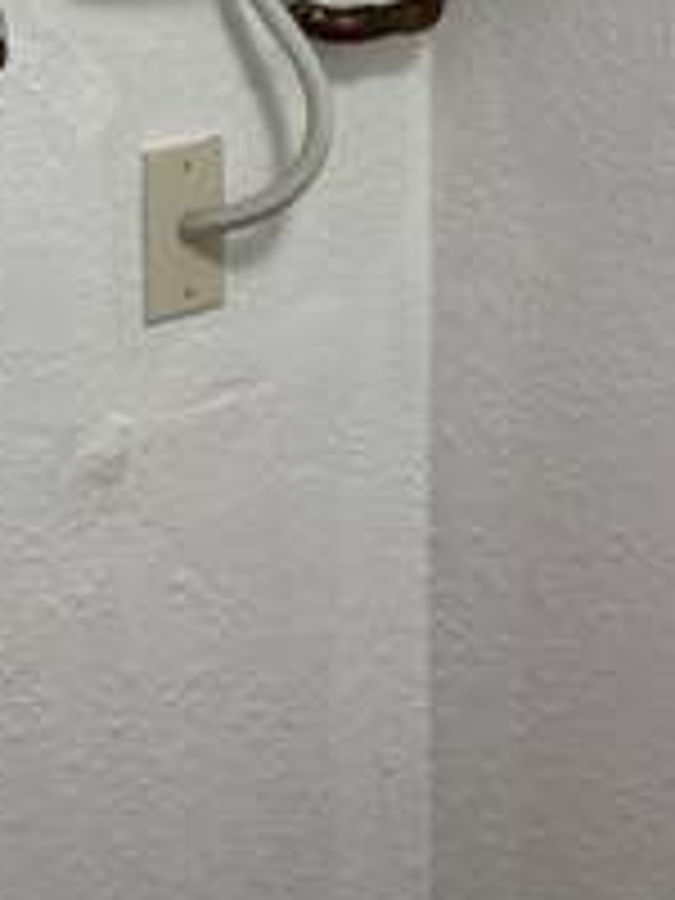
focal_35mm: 83
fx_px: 2158
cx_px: 76
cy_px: -194
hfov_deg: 17.5
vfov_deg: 21.7
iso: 125
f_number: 1.6
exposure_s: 1/120
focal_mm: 5.96
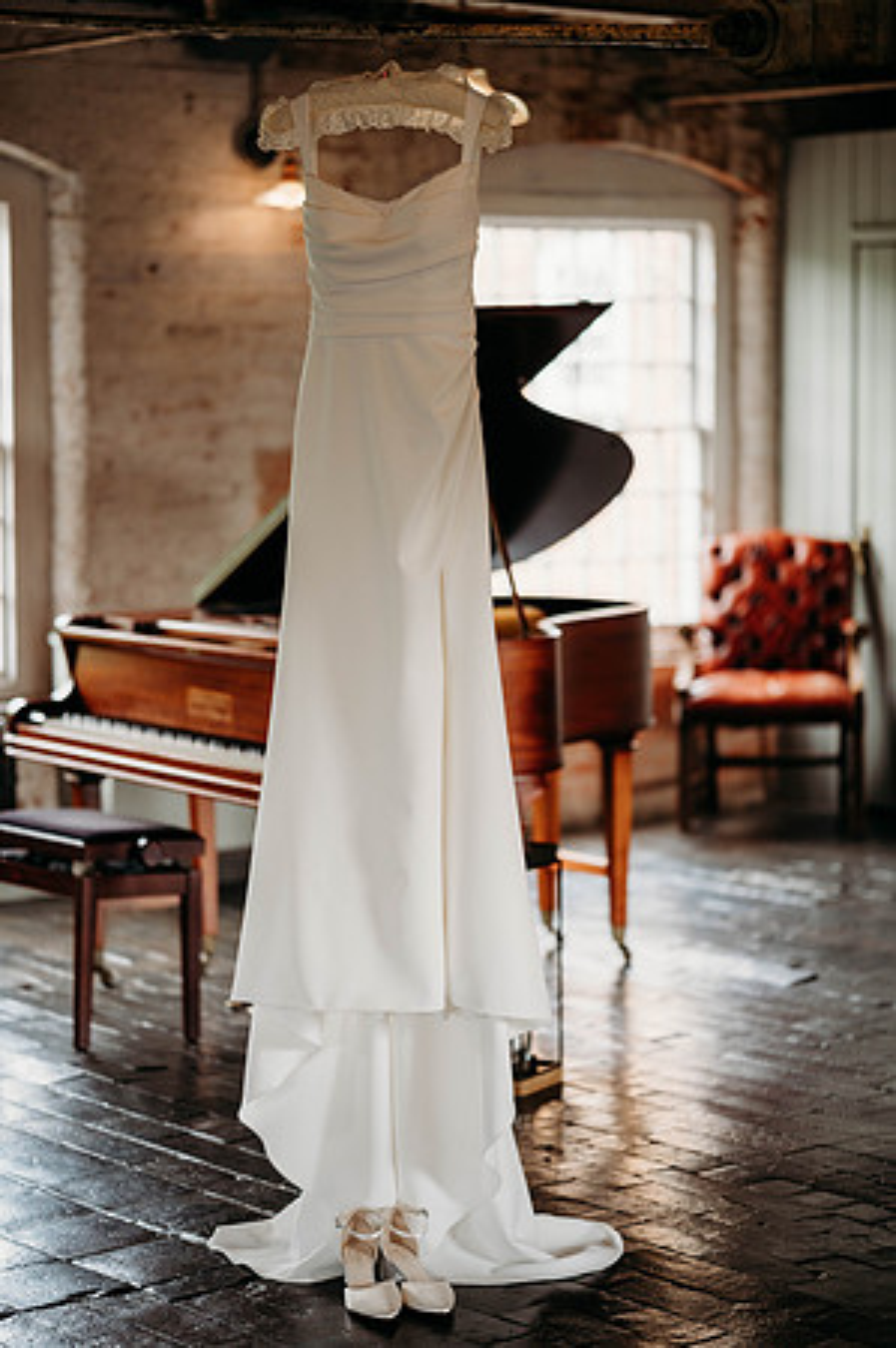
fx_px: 3180
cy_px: 674
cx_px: 448
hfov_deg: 16.0
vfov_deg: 23.9
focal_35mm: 85
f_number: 1.8
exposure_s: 1/320
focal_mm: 85
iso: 100
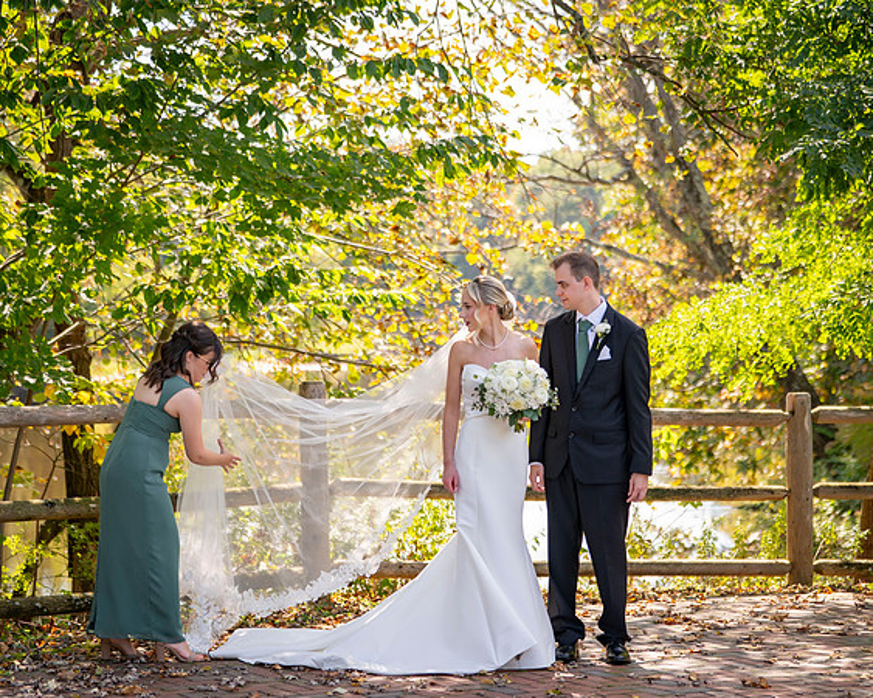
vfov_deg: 18.0
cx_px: 442
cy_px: 324
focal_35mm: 85
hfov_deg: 22.4
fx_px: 2200
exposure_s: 1/1600
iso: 400
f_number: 2.8
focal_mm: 70
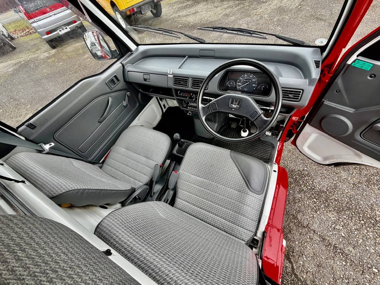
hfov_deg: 102.1
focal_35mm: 14
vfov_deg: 85.7
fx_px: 154
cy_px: 142
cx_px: 190
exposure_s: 1/121
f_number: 2.2
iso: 100
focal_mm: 2.22
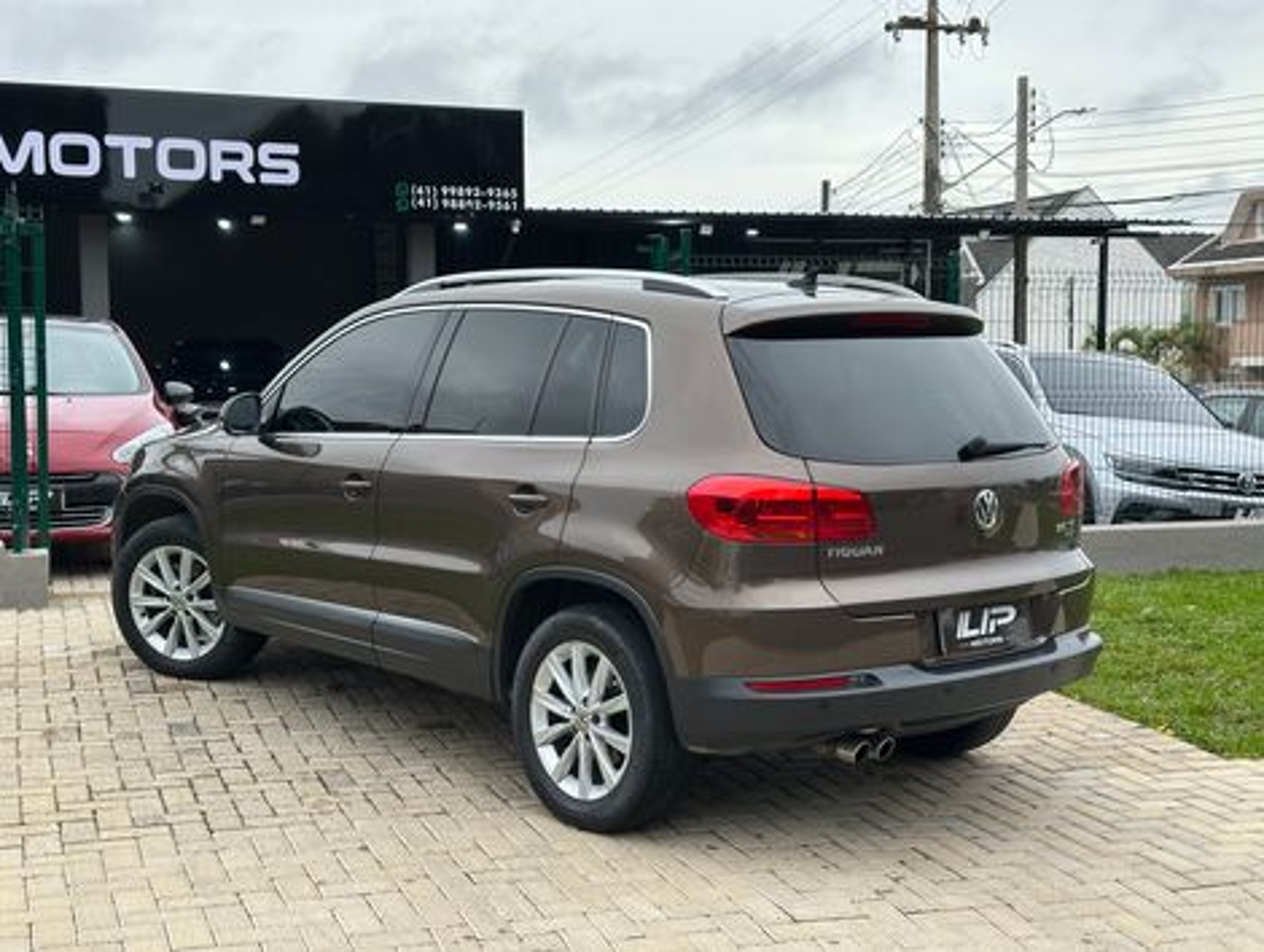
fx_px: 1755
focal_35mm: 48
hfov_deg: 39.6
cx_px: 632
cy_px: 476
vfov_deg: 30.3
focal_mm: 6.86
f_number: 1.78
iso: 64
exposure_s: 1/971
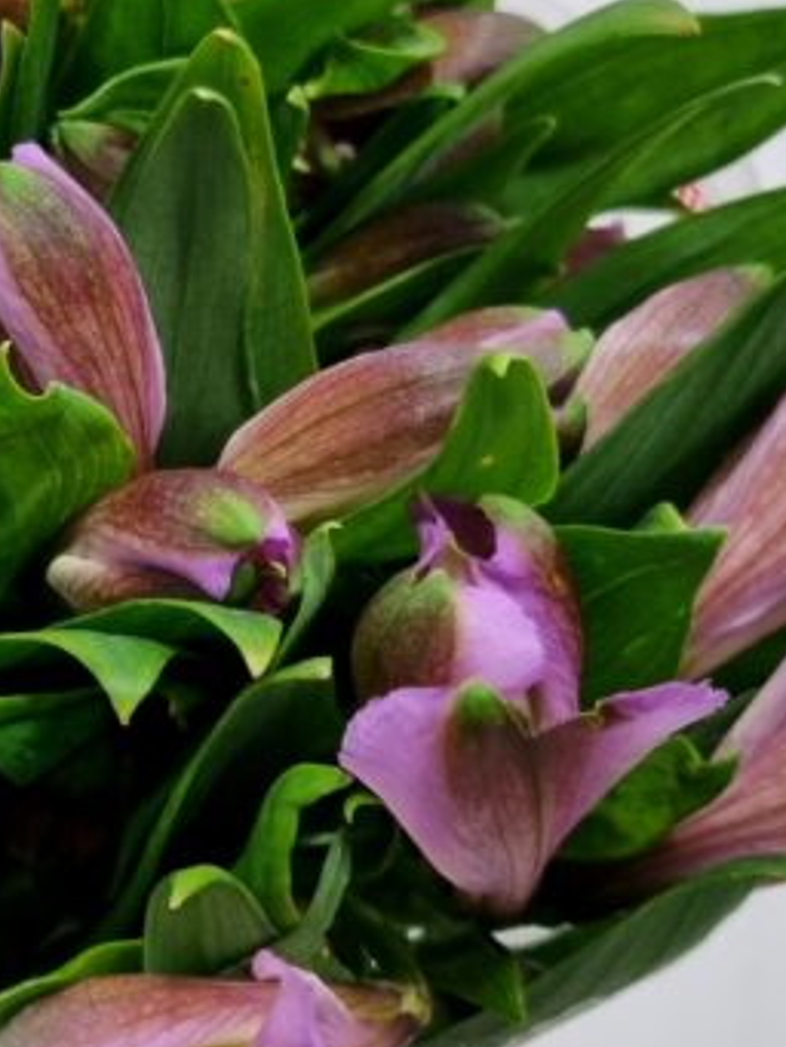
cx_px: -9
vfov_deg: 25.0
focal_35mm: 78
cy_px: 454
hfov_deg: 18.4
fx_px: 2360
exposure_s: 1/60.2
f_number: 1.8
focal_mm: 5.4
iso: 250
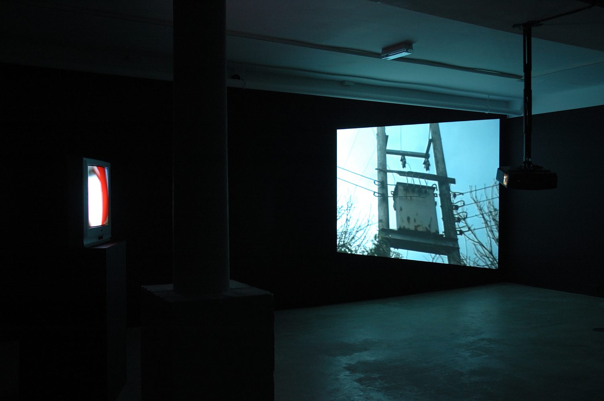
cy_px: 200
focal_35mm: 36
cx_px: 302
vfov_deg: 36.8
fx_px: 603
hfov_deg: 53.2
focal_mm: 24
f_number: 3.8
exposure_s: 1/4
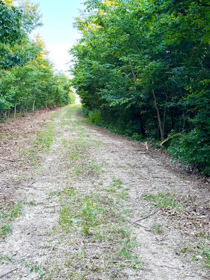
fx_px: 348
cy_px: 118
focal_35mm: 43
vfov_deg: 43.7
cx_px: 105
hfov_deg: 33.6
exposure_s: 1/211
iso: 200
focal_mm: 6.76
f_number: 1.78
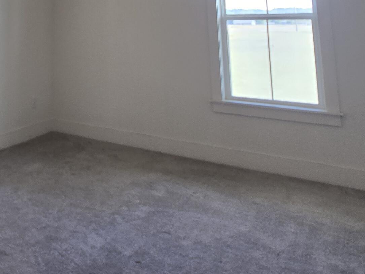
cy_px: -39
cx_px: 41
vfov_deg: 33.6
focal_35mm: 36
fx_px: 380
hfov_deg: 46.7
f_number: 2.2
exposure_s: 1/60
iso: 64
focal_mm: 2.2
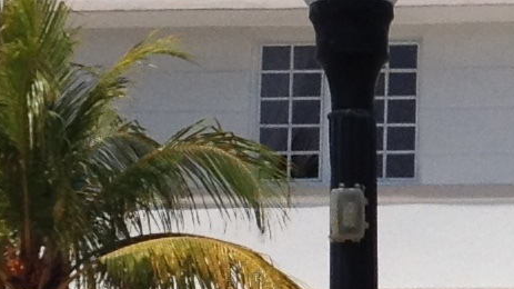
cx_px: 881
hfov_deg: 7.8
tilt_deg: +6.1
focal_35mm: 269
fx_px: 3665
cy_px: 195
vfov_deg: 4.5
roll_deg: +0.5
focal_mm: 4.28
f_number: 2.4
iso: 50
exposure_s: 1/2632
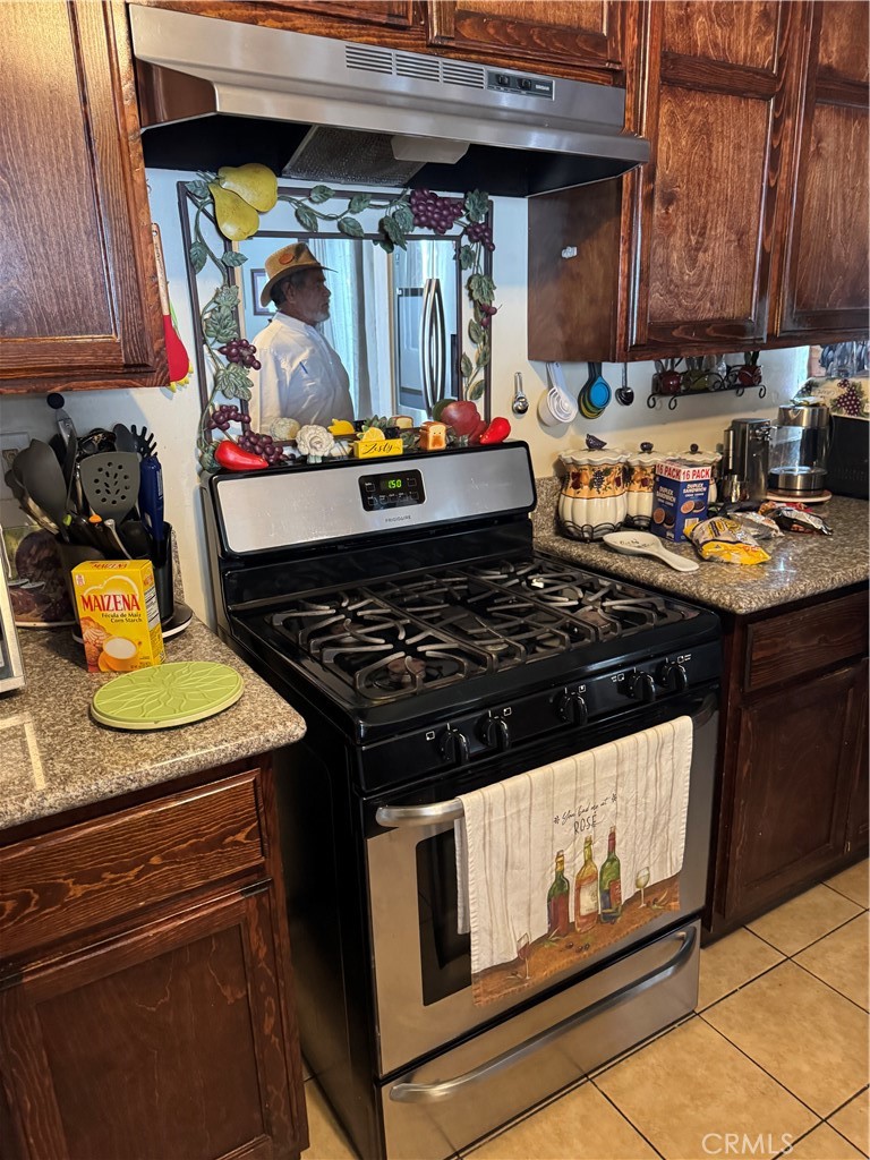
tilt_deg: -18.6
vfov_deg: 71.6
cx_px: 435
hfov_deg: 56.8
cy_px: 580
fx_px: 804
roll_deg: +3.3
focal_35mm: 24
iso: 800
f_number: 1.78
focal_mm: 6.76
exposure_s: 1/60
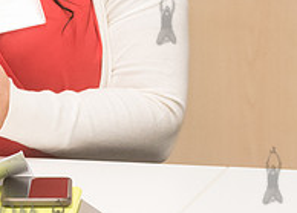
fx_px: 2862
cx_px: 2
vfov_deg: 4.2
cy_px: -53
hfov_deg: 5.9
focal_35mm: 339
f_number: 4.5
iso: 2500
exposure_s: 1/250
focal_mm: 92
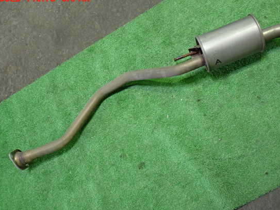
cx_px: 151
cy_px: 108
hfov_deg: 44.8
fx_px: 340
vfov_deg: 34.3
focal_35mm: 42
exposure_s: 1/40
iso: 640
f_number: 2.7
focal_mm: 6.83
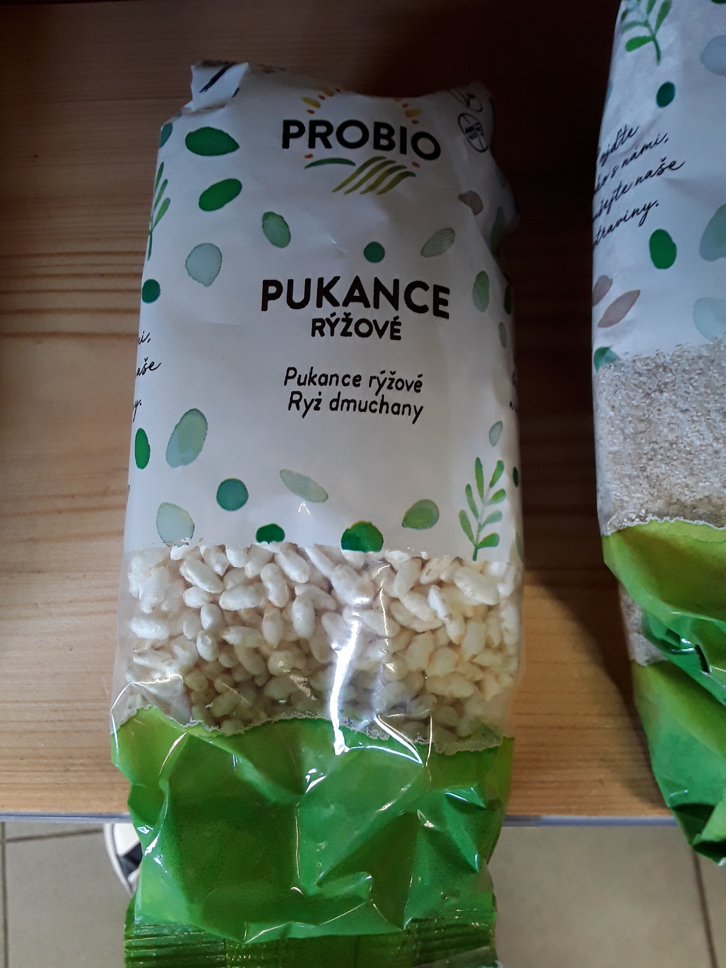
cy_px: 484
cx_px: 363
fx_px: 755
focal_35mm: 27
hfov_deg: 51.4
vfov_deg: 65.3
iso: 100
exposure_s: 1/33
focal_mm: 2.91
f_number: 1.9
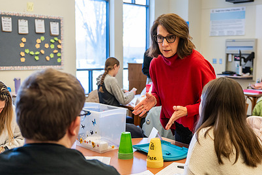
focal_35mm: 52
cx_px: 164
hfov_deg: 38.0
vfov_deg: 26.0
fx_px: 378
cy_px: 94
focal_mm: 36
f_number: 2.8
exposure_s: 1/160
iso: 800
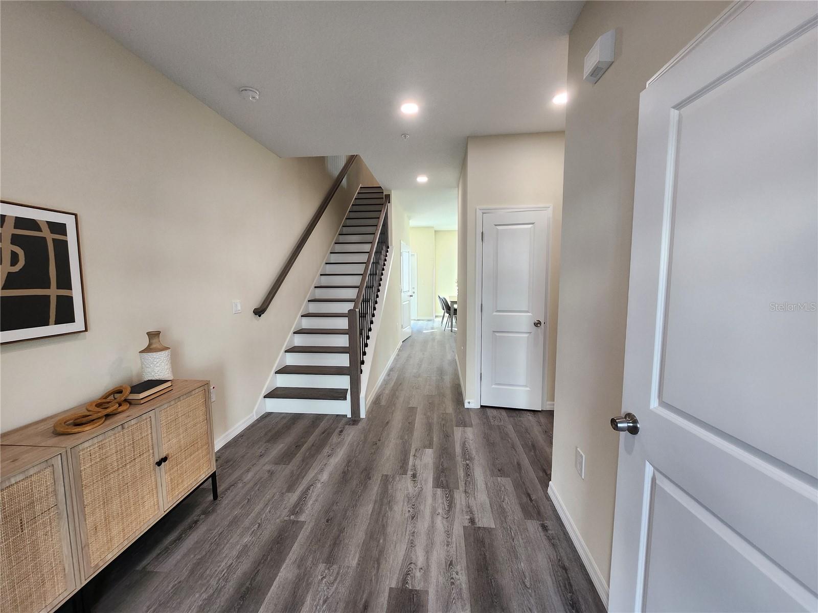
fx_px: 307
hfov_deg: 106.2
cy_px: 306
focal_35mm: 13
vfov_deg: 89.9
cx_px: 409
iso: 125
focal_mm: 1.74
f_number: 2.2
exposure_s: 1/60
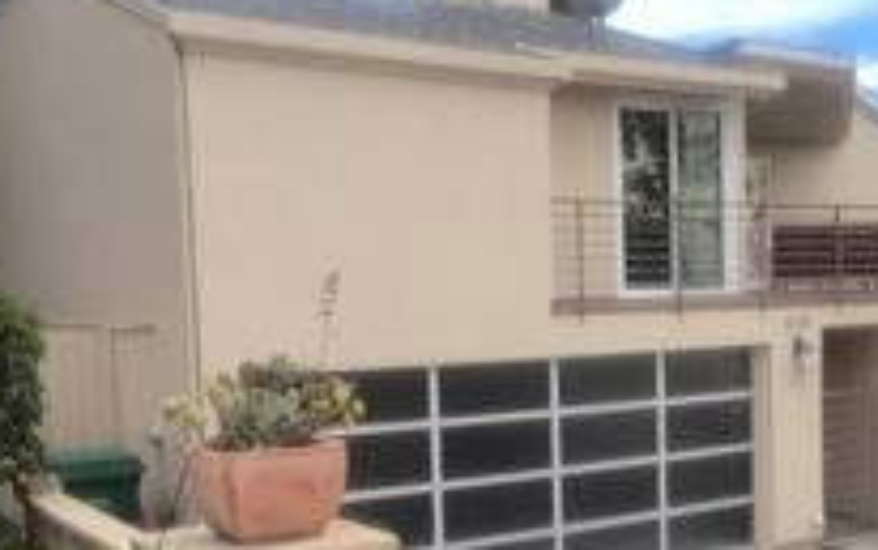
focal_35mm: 51
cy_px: 426
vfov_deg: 25.0
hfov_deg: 38.5
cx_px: 663
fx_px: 1221
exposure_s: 1/879
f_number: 2.2
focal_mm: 4.15
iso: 32
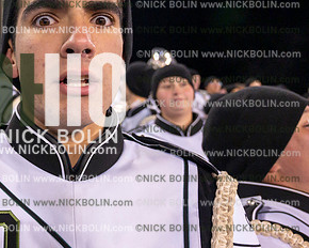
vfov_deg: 33.4
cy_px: 104
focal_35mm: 45
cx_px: 50
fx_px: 412
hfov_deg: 39.1
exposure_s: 1/640
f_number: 4.5
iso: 5000
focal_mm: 24
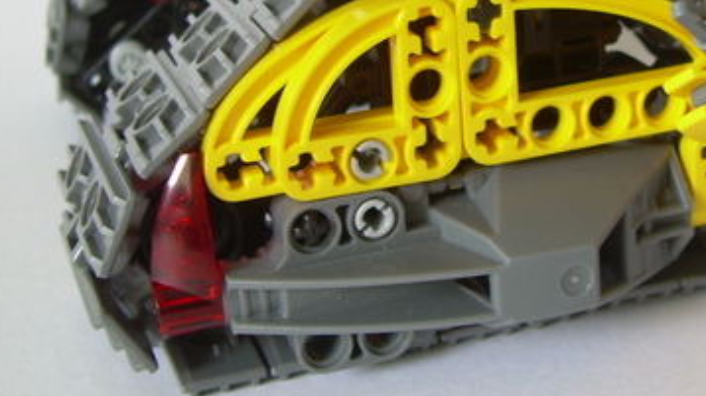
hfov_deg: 28.4
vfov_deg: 16.0
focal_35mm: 74
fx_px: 1385
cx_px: 475
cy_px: 16
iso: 50
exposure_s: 1/16.4
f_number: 2.8
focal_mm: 6.3
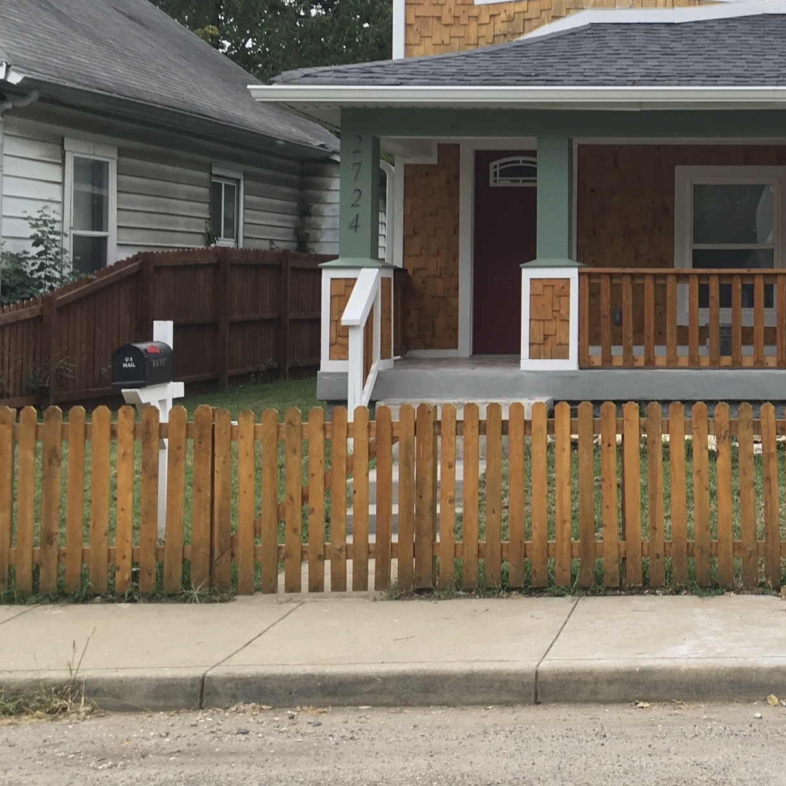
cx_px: 850
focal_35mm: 65
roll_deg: -0.6
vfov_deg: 26.2
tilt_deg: +2.9
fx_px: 1670
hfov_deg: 24.8
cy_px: 221
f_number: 2.2
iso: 25
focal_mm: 4.15
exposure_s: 1/129
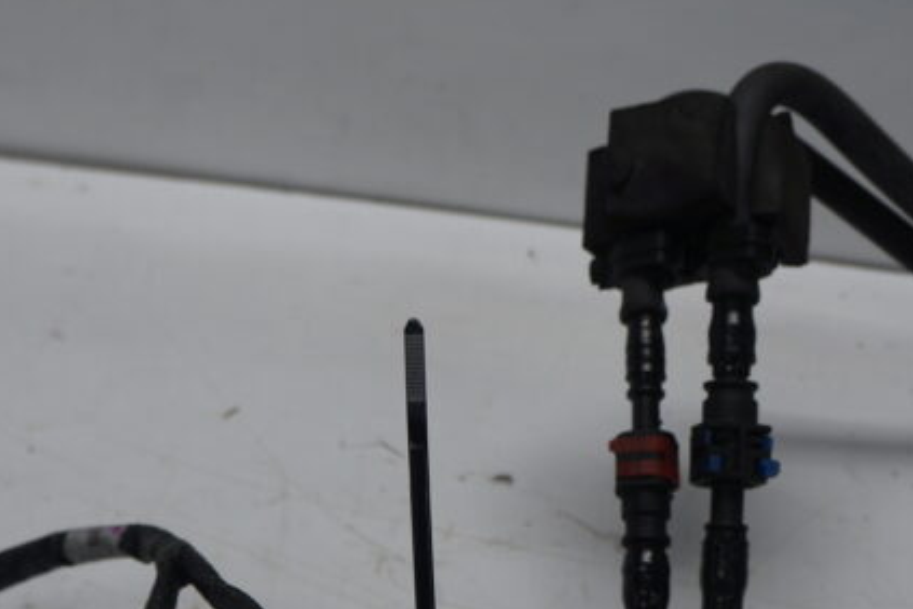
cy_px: 608
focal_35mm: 76
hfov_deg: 26.6
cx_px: 440
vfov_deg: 17.5
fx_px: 1933
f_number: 4
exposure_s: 1/125
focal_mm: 21
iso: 100
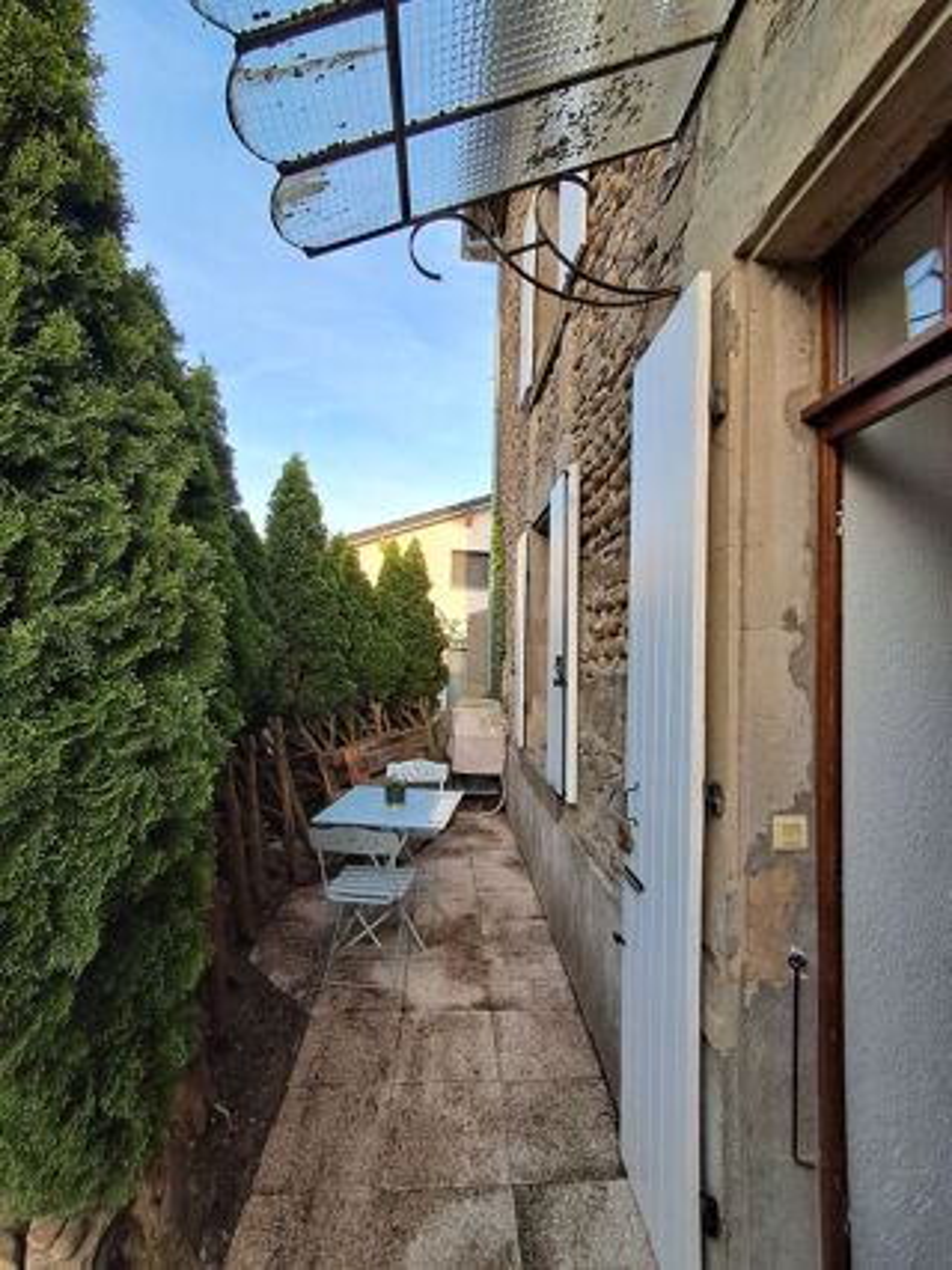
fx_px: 587
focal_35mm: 16
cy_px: 635
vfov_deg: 94.5
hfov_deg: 78.1
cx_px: 476
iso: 40
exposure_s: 1/194
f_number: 2.2
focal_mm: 1.64
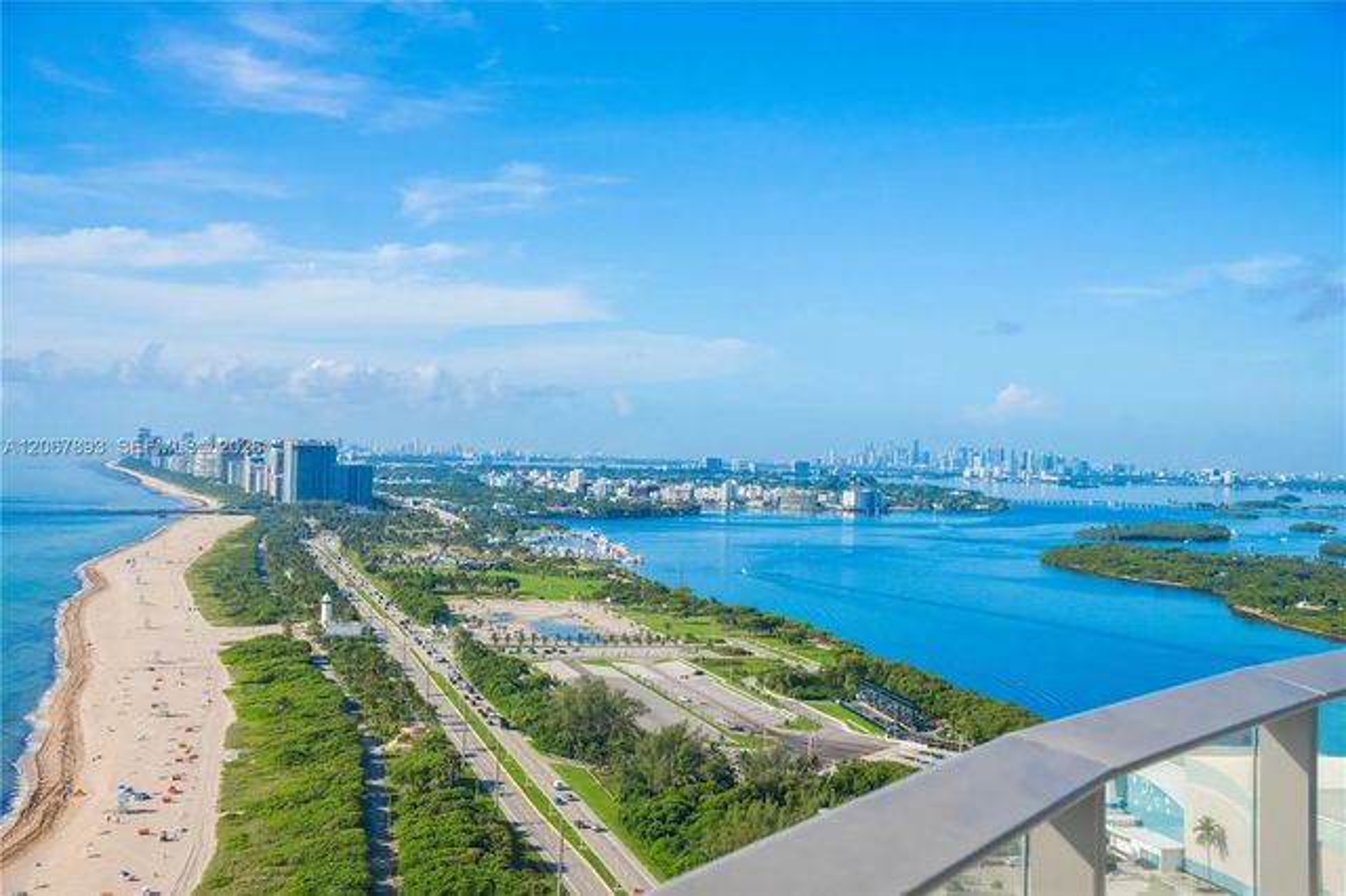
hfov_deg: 42.6
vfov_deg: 29.1
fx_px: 1726
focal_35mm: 46
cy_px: 448
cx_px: 673
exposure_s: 1/2500
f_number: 7.1
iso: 500
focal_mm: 30.8
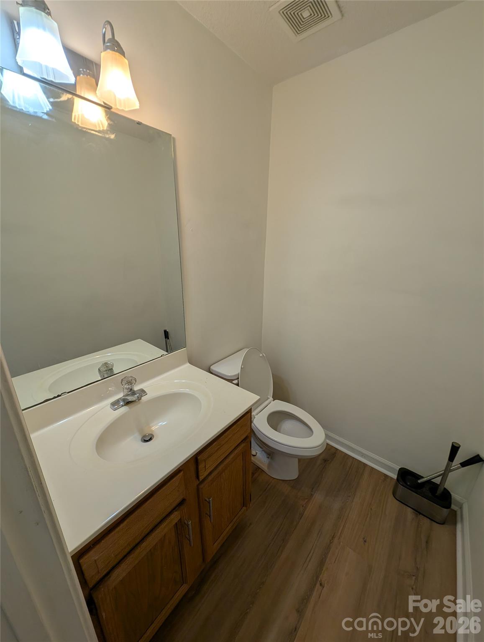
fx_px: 223
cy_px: 321
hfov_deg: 94.7
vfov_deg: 110.4
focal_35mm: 12
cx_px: 242
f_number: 1.95
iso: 38
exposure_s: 1/120
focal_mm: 2.23
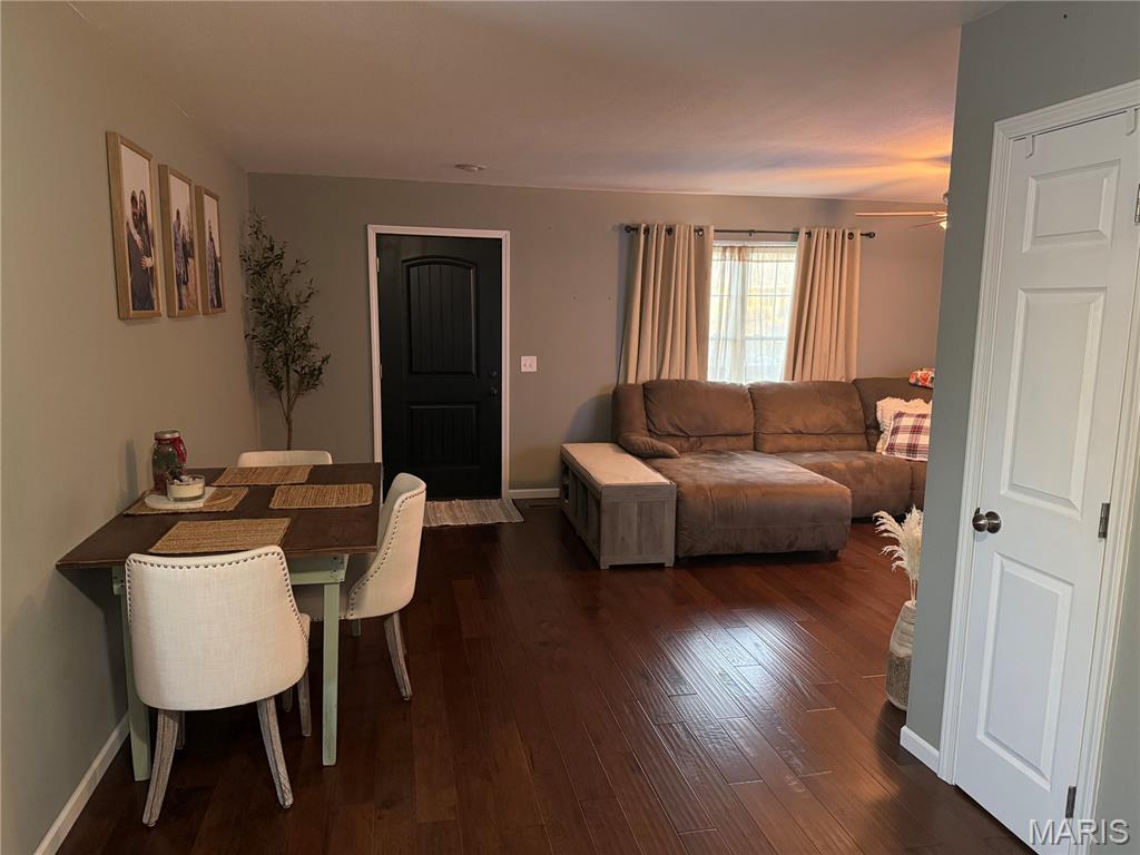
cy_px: 428
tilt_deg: -9.3
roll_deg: -0.9
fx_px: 790
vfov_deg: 56.8
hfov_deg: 71.6
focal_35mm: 24
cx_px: 570
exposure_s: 1/40
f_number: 1.78
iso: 800
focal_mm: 6.76
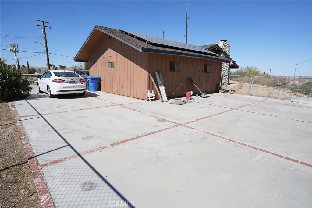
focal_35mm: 20
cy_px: 104
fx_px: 173
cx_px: 156
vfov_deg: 61.9
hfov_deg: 84.0
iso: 100
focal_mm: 20
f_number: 7.1
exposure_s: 1/400
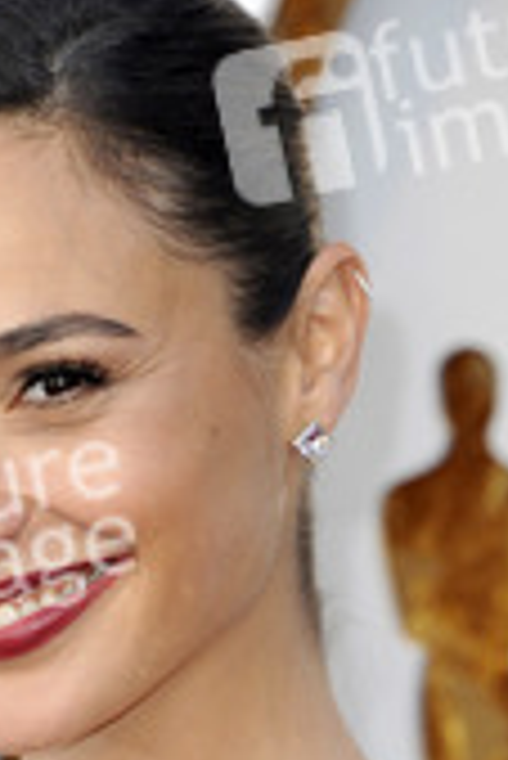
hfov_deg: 2.3
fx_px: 12462
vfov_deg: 3.5
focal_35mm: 590
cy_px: 773
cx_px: 38
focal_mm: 250
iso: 1000
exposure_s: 1/250
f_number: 7.1
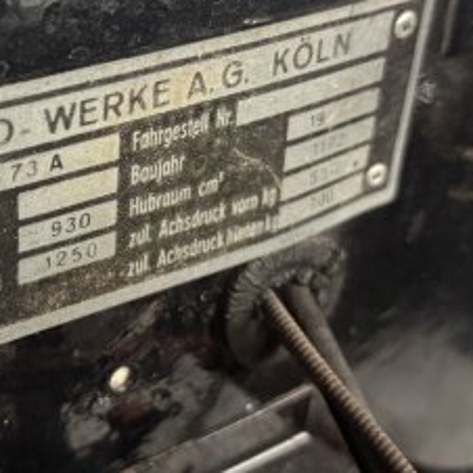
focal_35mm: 60
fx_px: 928
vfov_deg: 28.4
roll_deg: -0.6
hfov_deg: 27.8
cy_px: 155
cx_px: 69
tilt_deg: -30.0
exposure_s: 1/33
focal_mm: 6.76
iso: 1000
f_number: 1.78
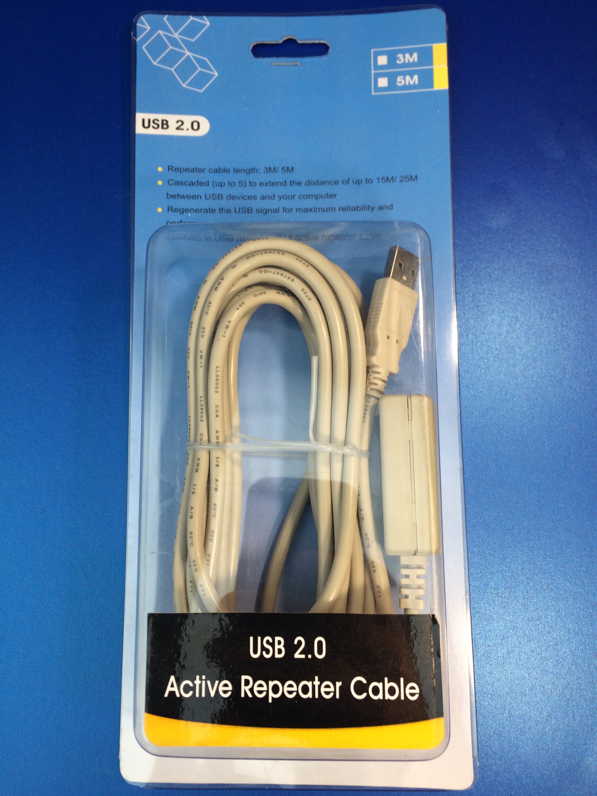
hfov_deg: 48.2
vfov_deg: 61.7
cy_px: 398
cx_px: 298
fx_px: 667
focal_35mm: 29
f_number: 2.2
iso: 40
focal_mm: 4.15
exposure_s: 1/100
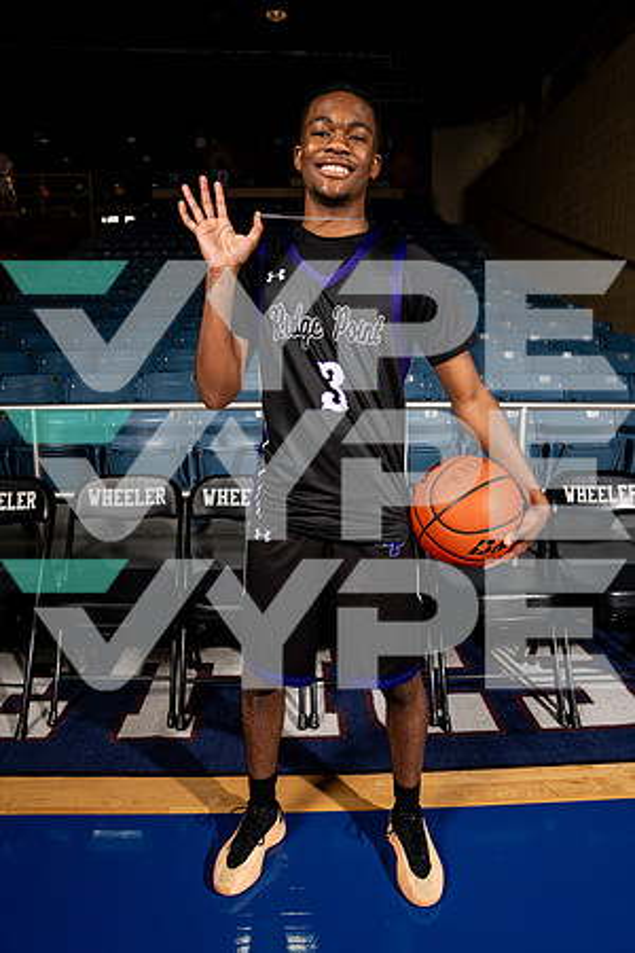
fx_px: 635
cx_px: 318
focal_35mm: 24
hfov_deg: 53.1
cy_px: 476
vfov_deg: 73.7
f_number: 7.1
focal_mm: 24
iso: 250
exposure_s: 1/125
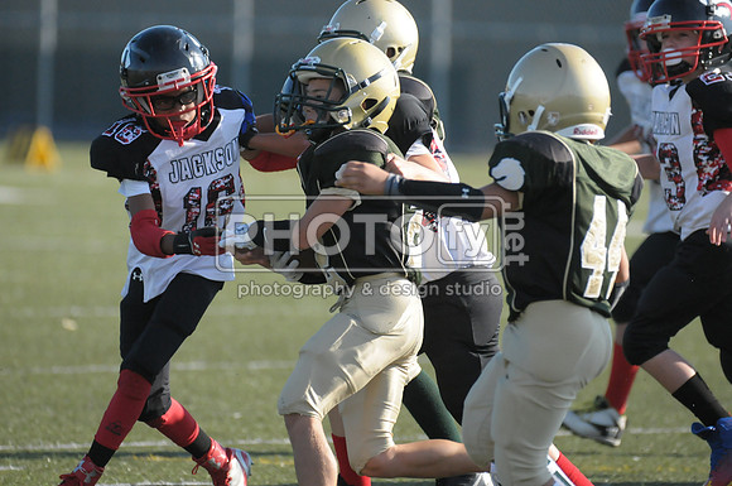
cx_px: 366
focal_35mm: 450
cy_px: 243
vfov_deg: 3.0
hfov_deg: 4.6
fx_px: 9137
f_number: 4
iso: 1600
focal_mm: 300
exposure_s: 1/5000
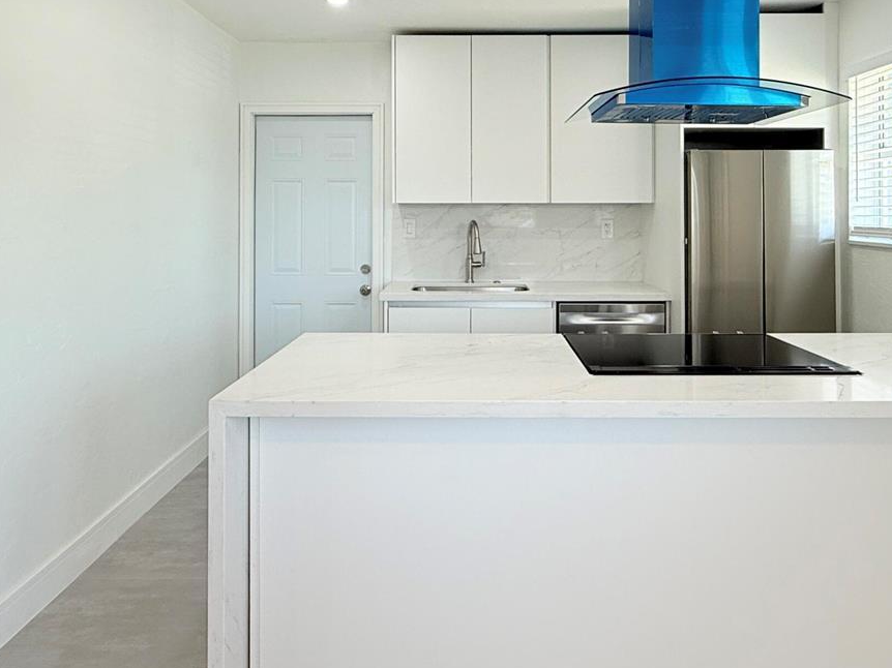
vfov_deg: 51.7
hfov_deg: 67.3
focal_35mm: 26
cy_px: 203
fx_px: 670
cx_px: 473
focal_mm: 2.22
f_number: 2.2
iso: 64
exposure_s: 1/120
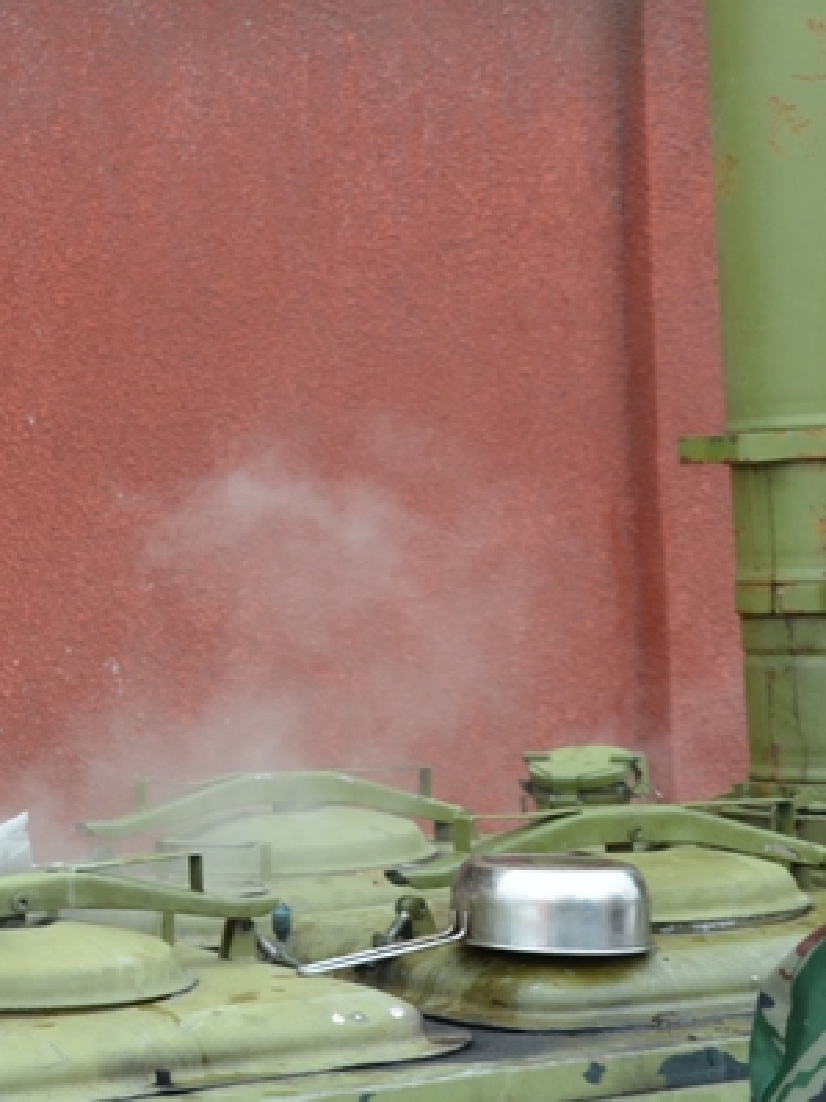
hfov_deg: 14.3
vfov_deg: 20.4
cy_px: 547
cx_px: -464
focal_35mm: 96
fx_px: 3056
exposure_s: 1/125
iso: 360
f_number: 5.6
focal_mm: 26
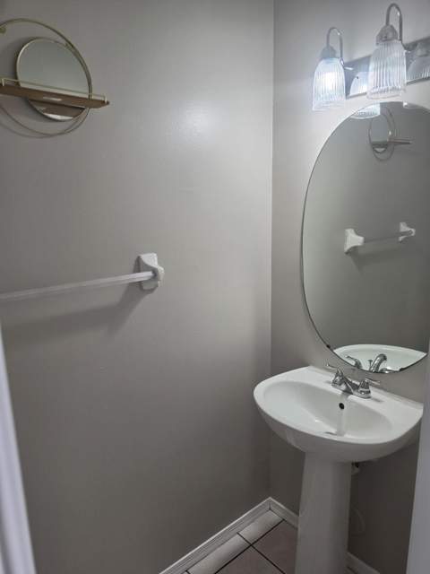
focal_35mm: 23
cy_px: 287
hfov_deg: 58.9
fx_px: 381
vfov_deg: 73.9
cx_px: 215
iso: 64
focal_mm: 6.5
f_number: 1.4
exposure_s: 1/120
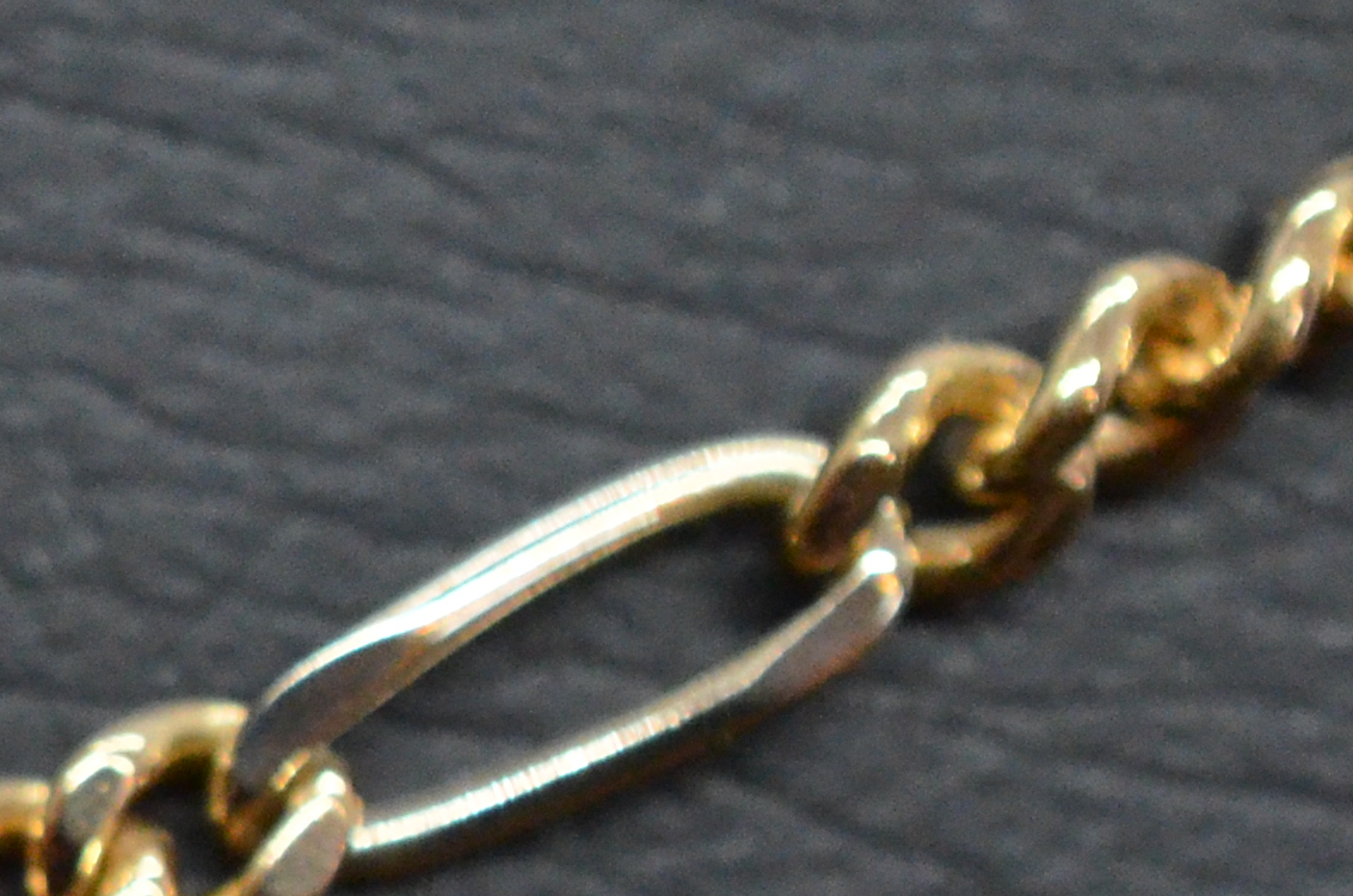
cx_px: -1267
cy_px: 1103
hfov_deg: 7.6
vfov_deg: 5.2
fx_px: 9787
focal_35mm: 261
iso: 3200
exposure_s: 1/1000
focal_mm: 40
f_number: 5.6
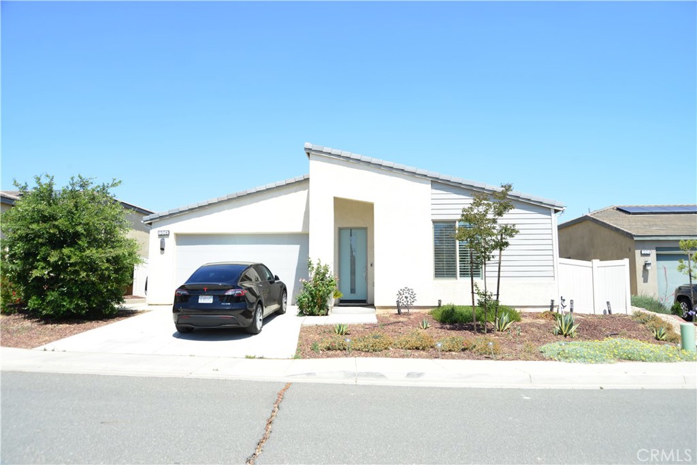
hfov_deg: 73.7
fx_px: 465
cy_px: 232
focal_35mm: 24
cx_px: 348
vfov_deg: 53.1
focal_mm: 24
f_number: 9
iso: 200
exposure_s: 1/250
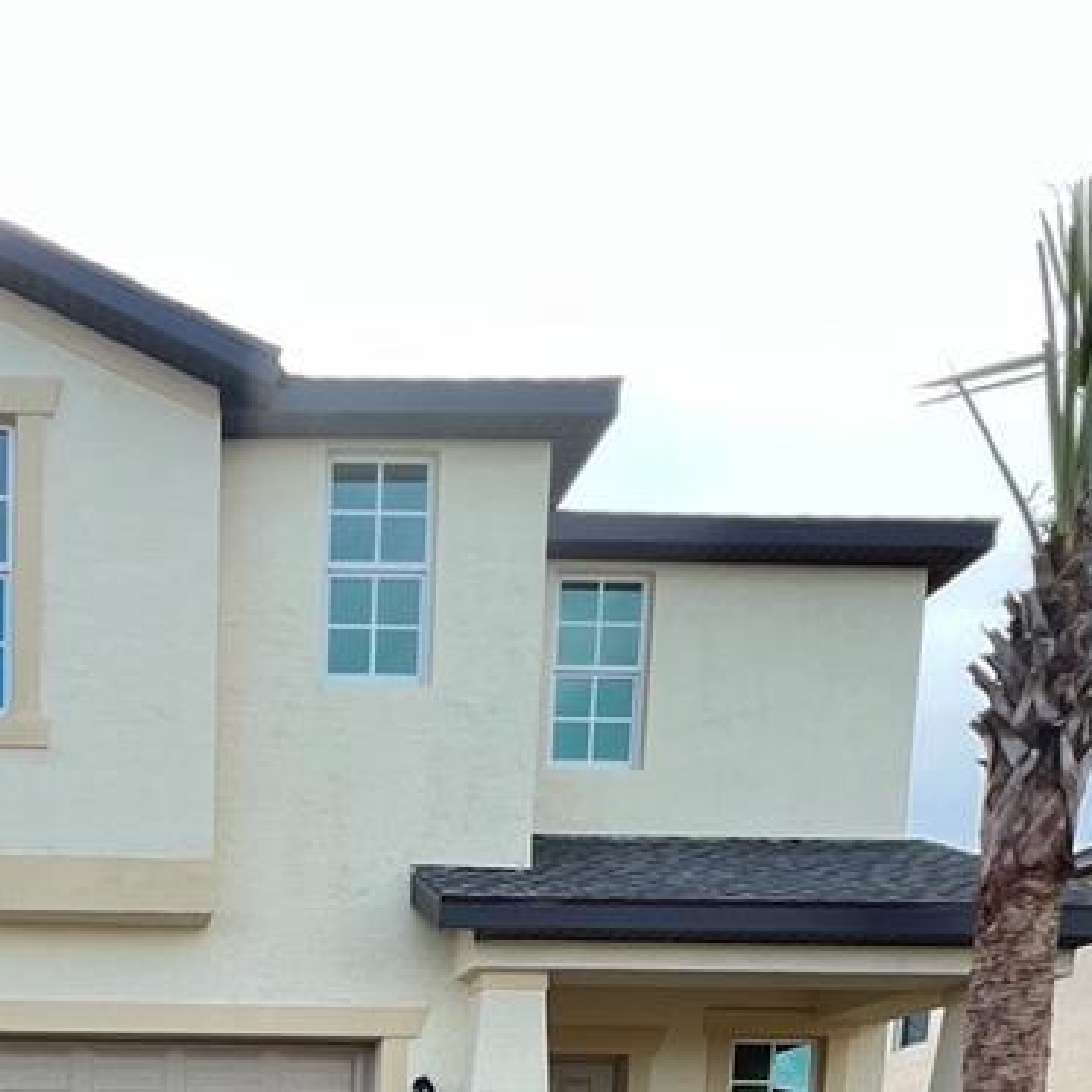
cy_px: 1426
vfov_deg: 33.0
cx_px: 76
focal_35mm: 37
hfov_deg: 40.9
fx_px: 1321
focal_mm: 1.57
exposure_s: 1/160
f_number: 1.8
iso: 32
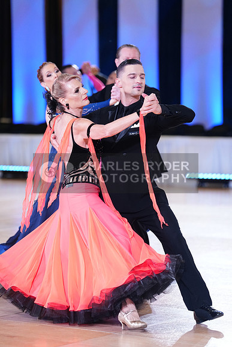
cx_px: 116
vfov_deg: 14.0
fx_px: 1420
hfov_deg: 9.3
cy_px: 174
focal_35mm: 147
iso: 2000
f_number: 2.8
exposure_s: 1/400
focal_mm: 147
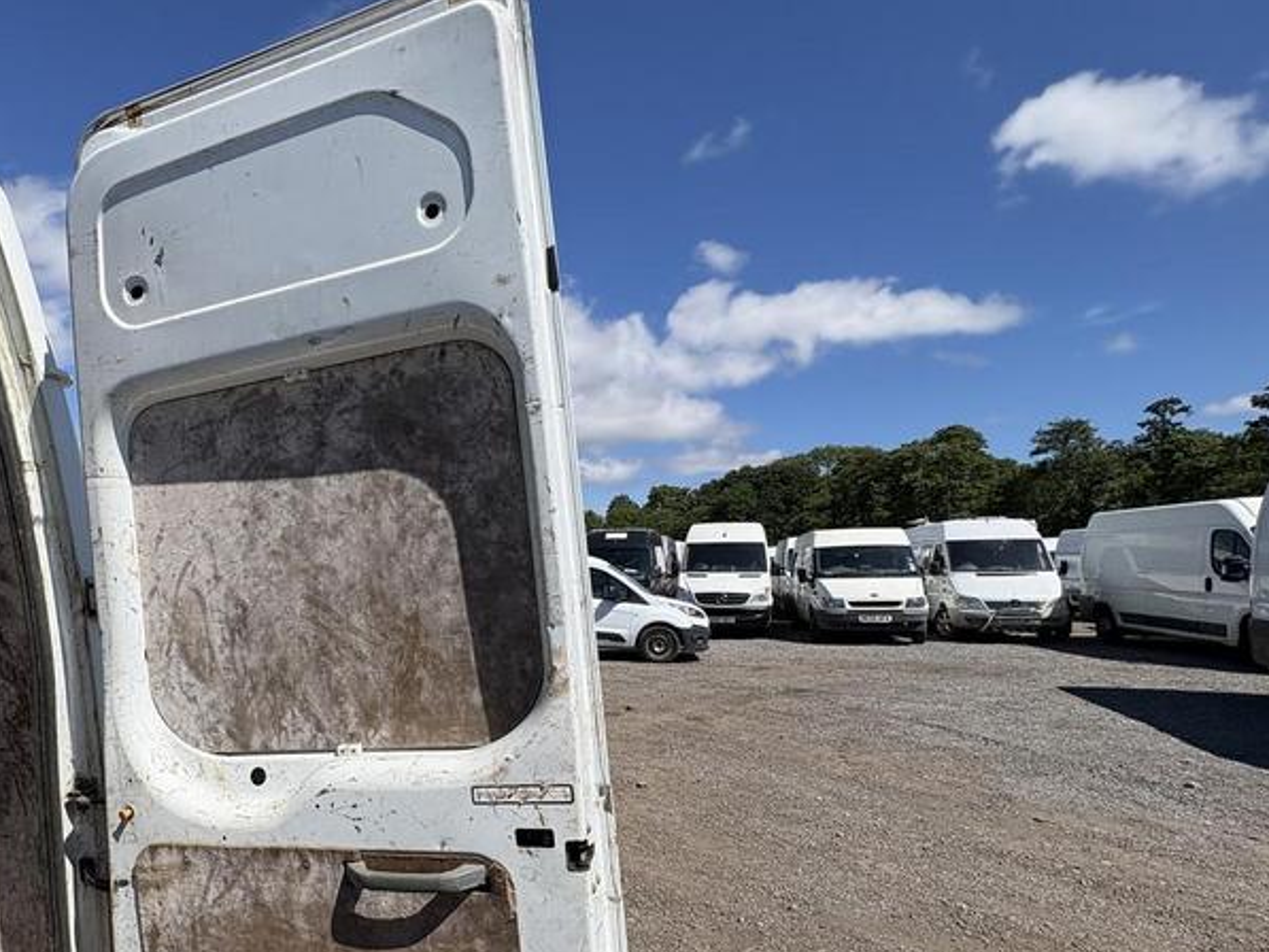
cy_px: 595
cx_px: 423
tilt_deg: +3.7
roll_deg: +1.7
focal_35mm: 21
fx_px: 770
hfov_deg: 76.5
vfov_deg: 62.6
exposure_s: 1/3106
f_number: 2.2
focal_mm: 2.22
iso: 40
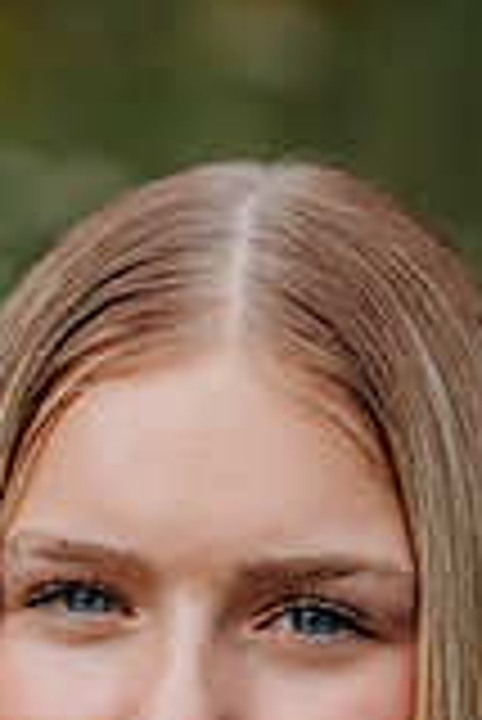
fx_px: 4789
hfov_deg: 5.8
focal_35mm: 239
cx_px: 95
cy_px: 1008
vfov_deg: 8.5
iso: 640
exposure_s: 1/1600
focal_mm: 85
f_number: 2.5
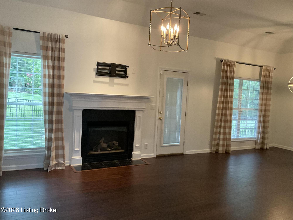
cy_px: 110
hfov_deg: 61.7
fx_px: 245
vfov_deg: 48.2
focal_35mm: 29
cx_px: 146
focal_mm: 3
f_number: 1.8
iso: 200
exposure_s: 1/60
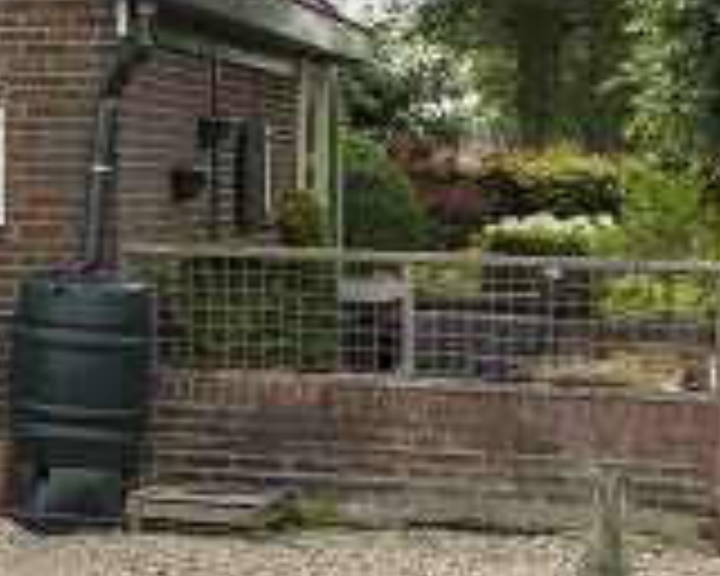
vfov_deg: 13.2
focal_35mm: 116
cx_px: -400
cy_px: 81
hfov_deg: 15.2
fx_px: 2472
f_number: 5
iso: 100
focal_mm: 22
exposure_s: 1/200
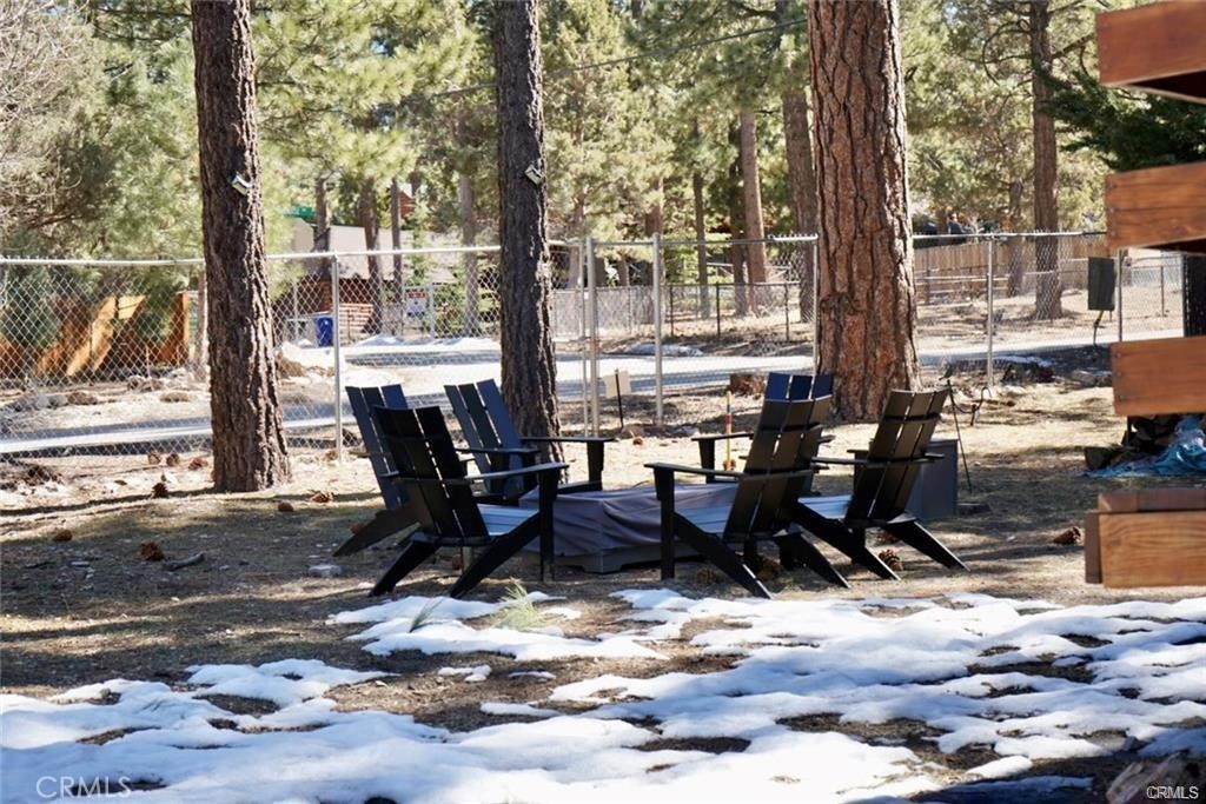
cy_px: 402
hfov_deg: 28.8
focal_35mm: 70
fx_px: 2345
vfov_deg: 19.5
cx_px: 603
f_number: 6.3
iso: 100
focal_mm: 70
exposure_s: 1/100
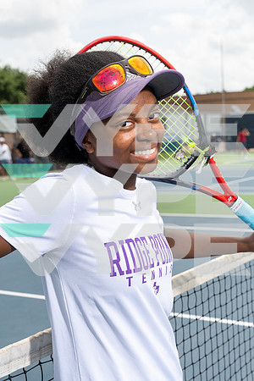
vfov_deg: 36.2
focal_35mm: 55
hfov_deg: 24.6
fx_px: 582
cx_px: 127
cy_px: 190
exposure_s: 1/250
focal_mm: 55
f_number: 8
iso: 100
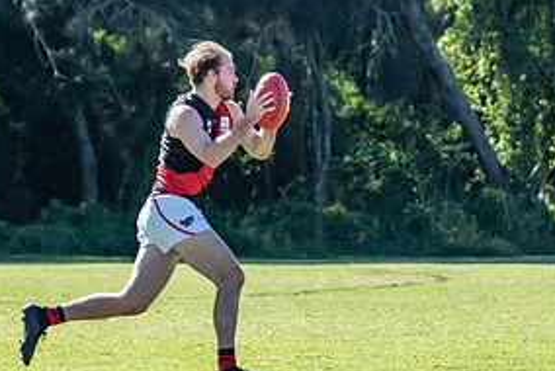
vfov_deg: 2.0
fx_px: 10741
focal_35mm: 696
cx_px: 295
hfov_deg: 3.0
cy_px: 275
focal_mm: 185
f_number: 6.3
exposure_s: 1/3200
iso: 800
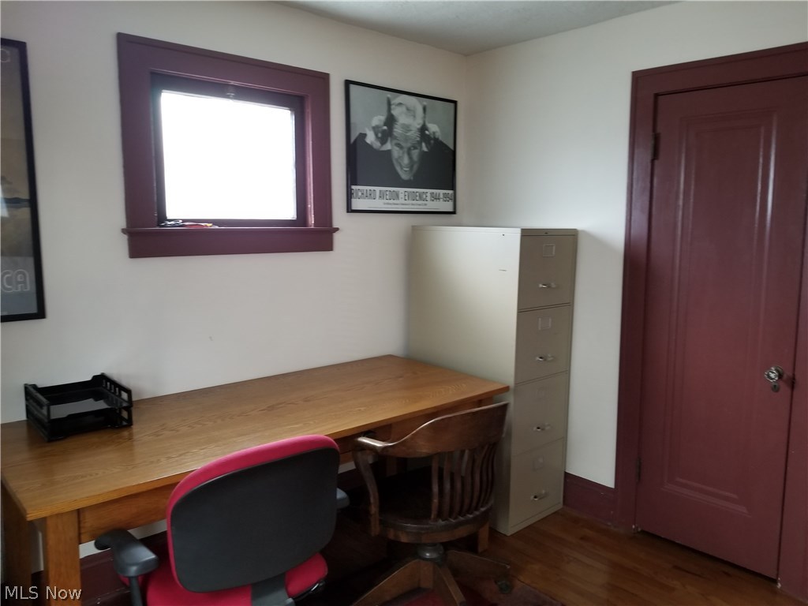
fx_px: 607
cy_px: 303
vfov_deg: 53.1
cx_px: 404
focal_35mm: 26
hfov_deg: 67.3
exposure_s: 1/17
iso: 200
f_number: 1.7
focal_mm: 4.3
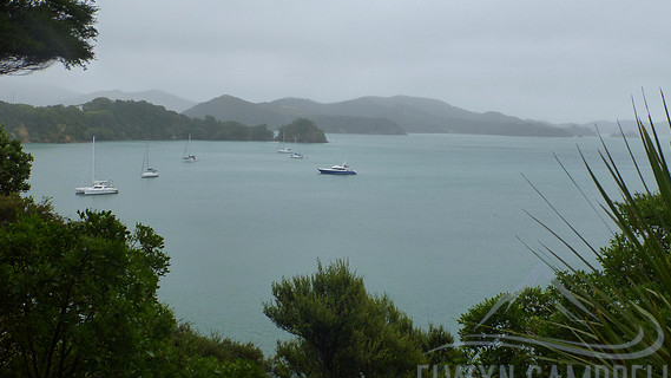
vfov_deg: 29.7
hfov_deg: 50.5
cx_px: 333
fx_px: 712
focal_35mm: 40
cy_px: 164
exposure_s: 1/400
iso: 160
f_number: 3.9
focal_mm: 6.4
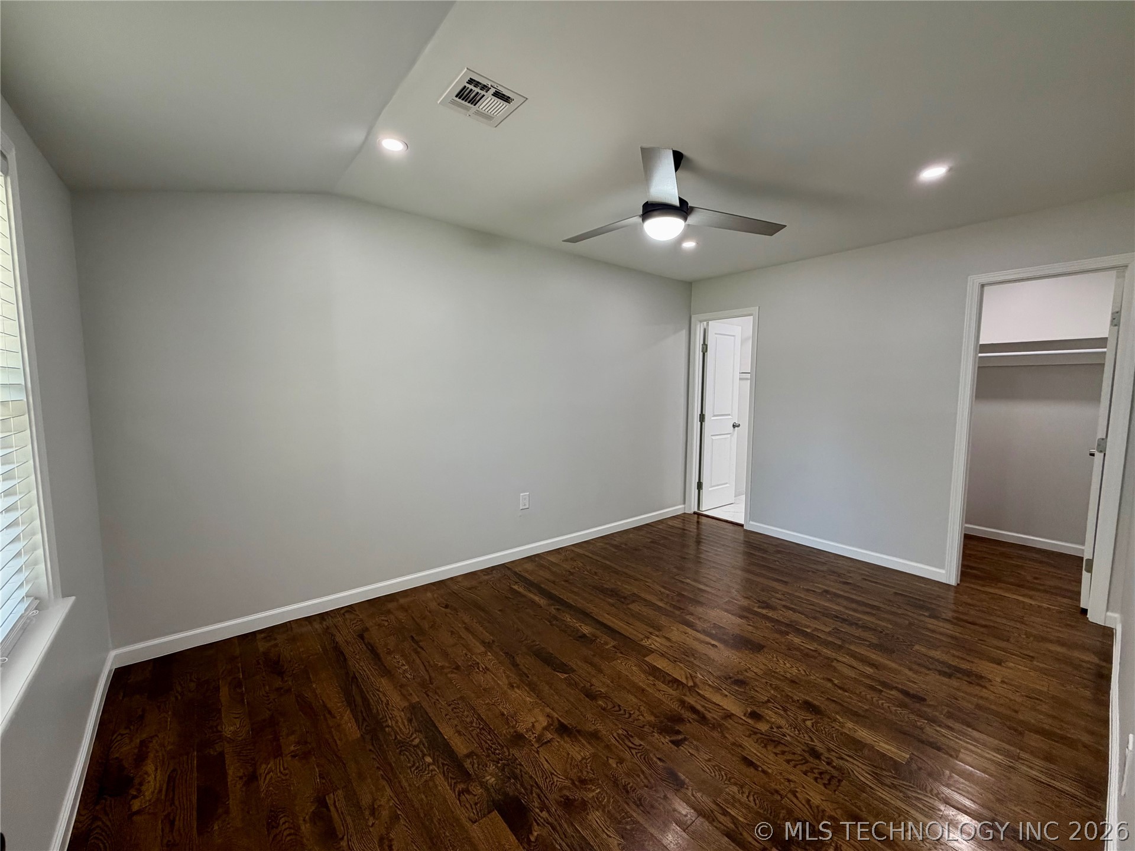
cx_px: 568
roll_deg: -0.2
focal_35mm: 14
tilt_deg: -5.1
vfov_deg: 85.7
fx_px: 459
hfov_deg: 102.1
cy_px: 426
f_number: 2.2
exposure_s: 1/120
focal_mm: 2.22
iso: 250
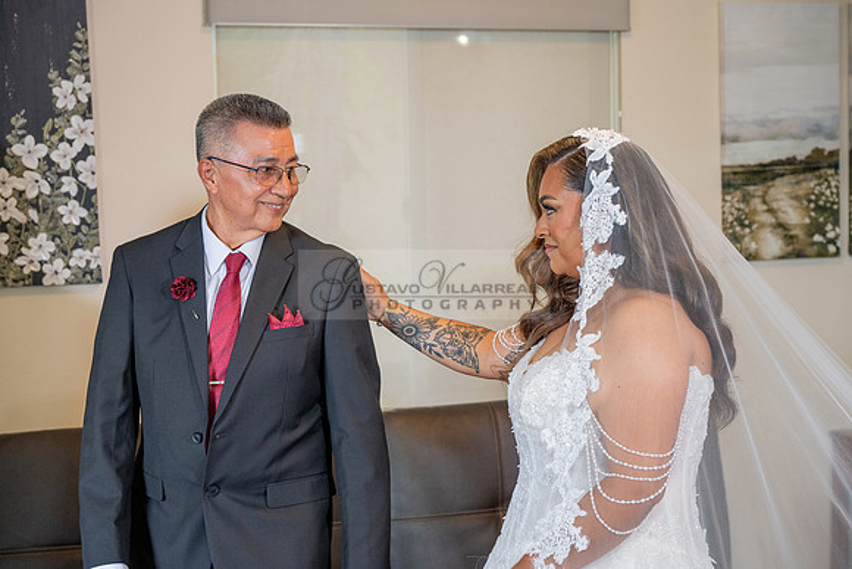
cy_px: 284
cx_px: 426
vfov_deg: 23.0
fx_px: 1397
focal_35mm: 59
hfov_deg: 33.9
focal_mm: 59
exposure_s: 1/200
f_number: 4
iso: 1250
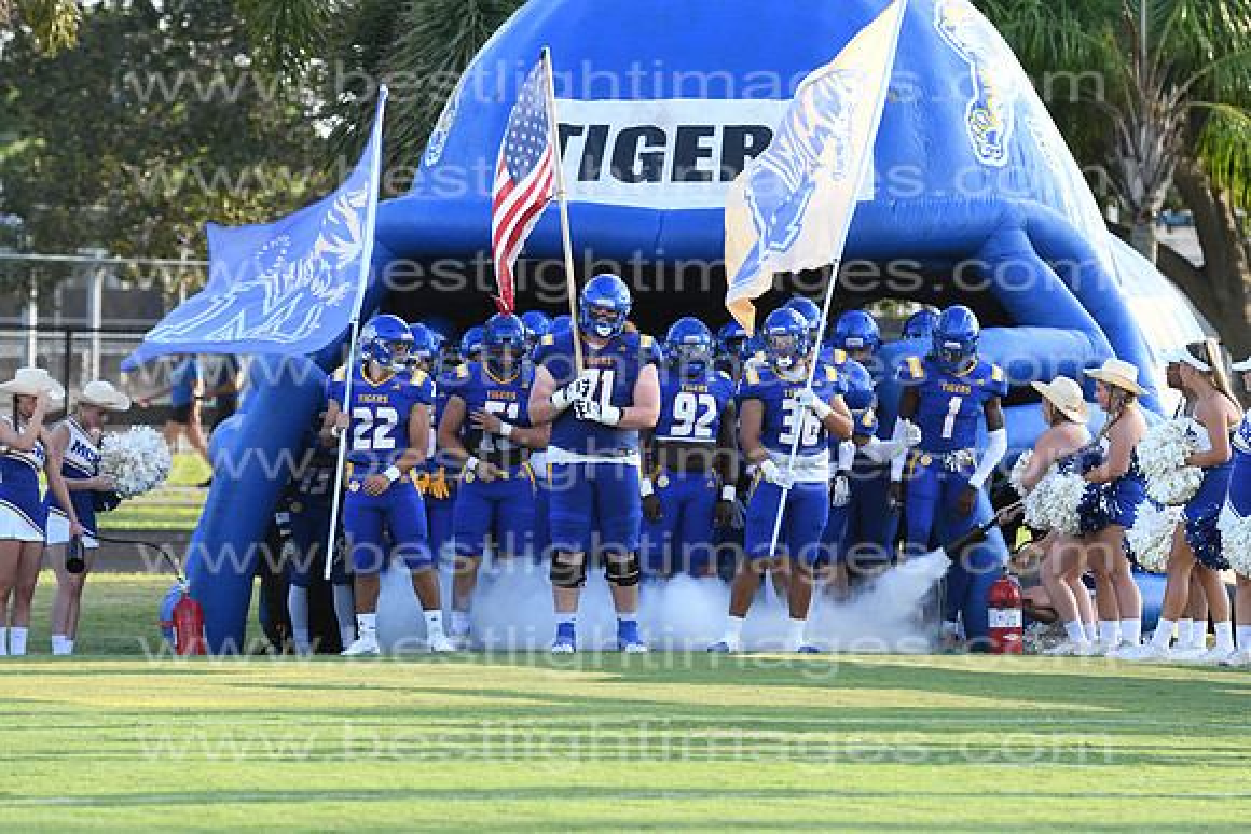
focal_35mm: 248
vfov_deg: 5.6
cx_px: 626
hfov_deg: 8.3
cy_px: 417
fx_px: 8602
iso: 360
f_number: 5.6
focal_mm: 165
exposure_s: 1/500
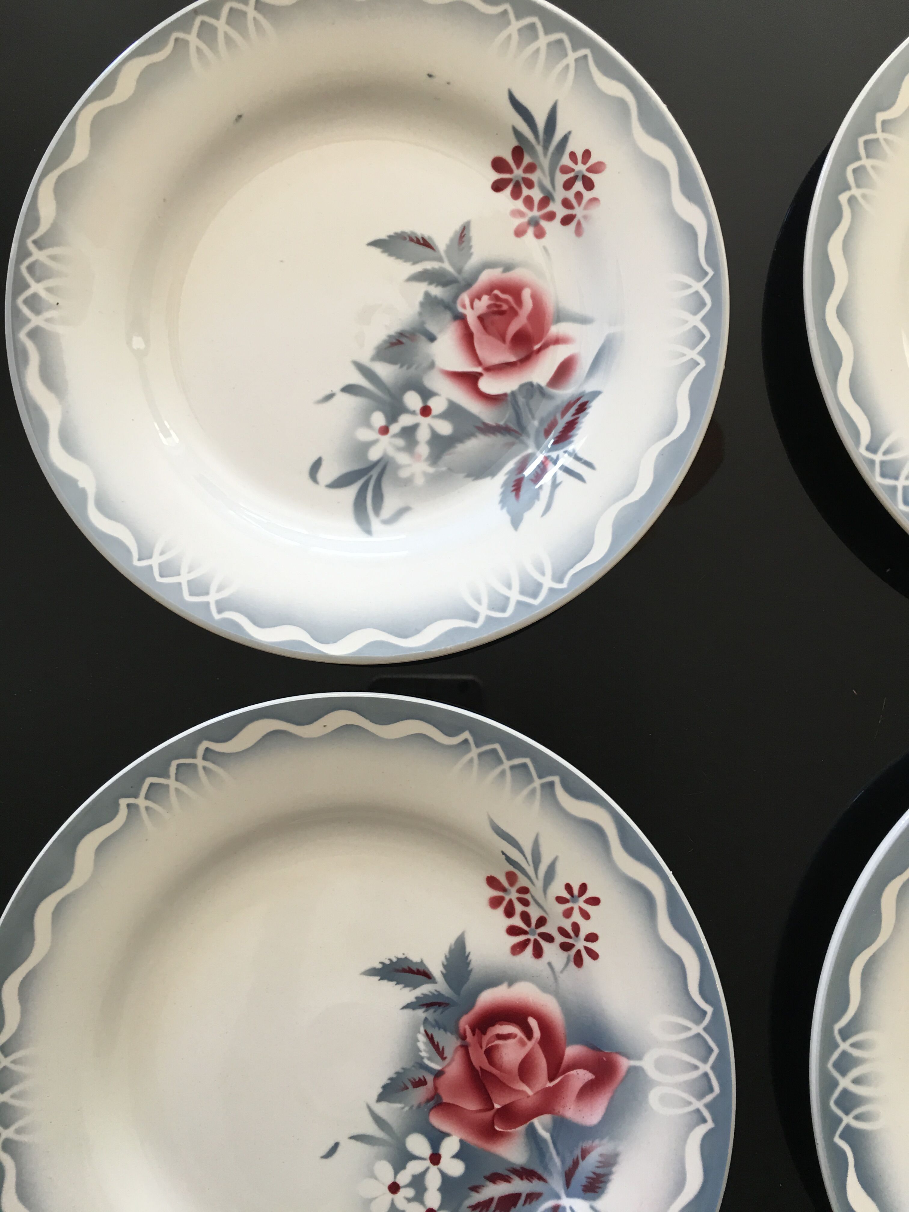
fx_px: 1015
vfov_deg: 61.7
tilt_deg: -84.7
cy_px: 606
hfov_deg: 48.2
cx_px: 454
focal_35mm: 29
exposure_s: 1/17
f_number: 2.2
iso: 32
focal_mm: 4.15
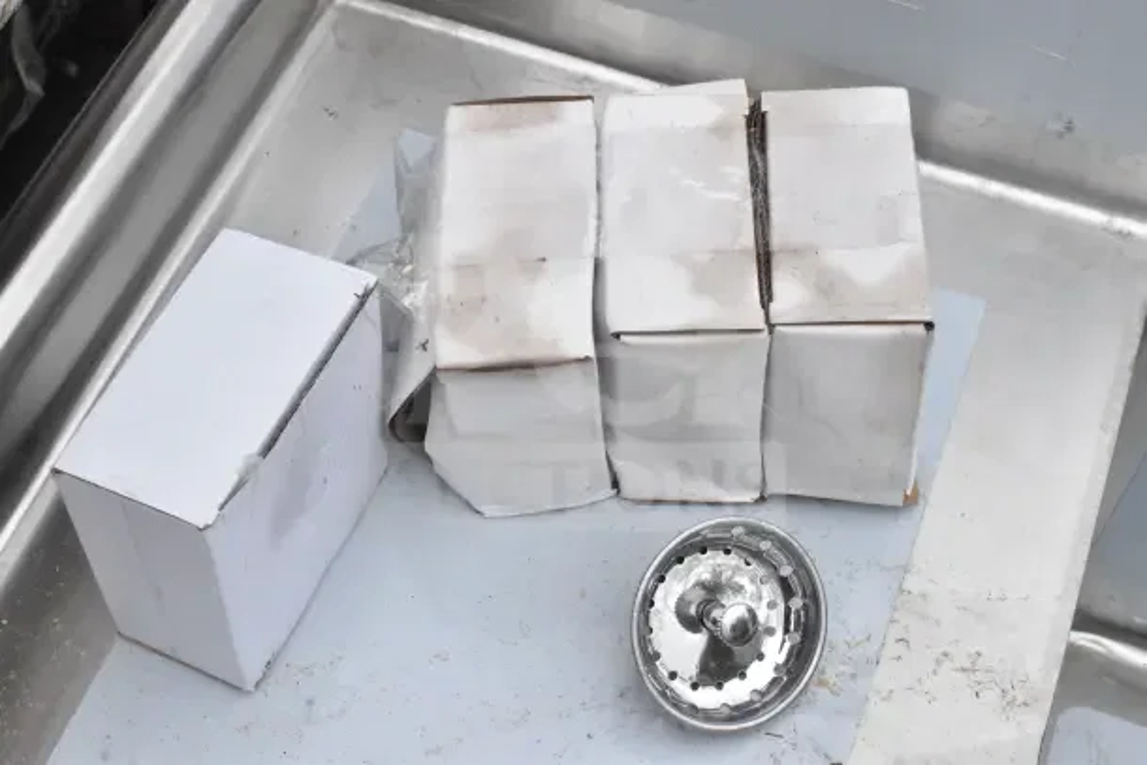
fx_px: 1816
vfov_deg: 23.8
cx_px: 574
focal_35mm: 57
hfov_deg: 35.0
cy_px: 382
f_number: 20
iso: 6400
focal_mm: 38
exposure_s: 1/1600
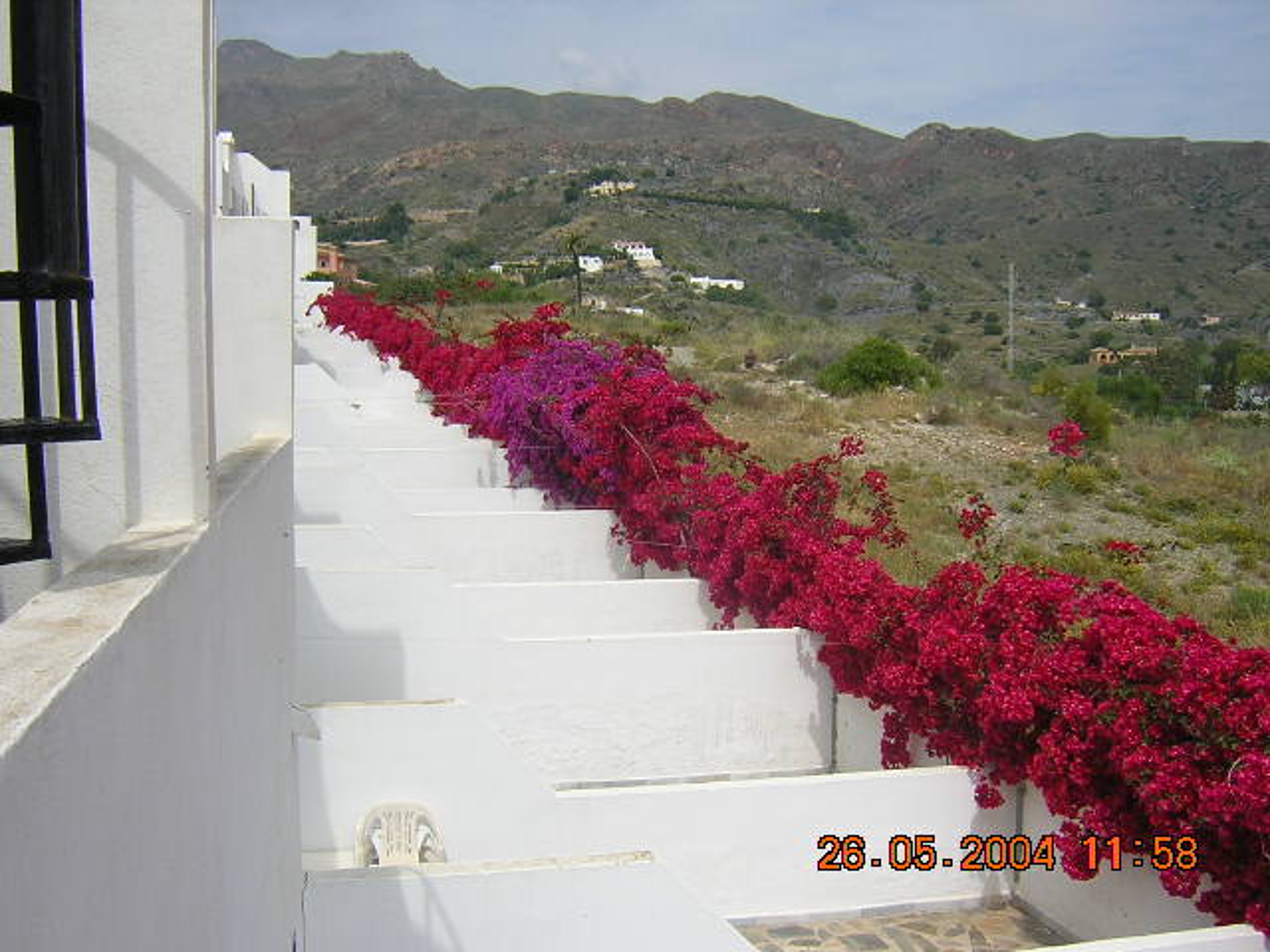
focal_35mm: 36
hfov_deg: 51.4
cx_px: 635
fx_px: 1321
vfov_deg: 39.7
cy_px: 476
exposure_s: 1/570
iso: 100
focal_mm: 4.7
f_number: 5.2
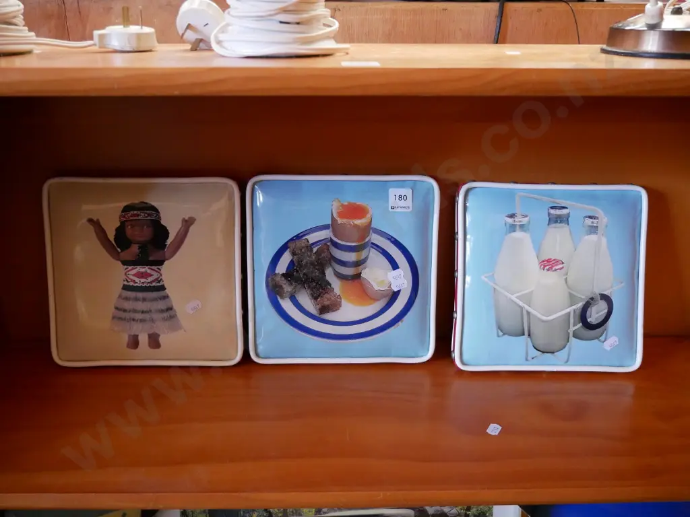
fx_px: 678
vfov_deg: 41.8
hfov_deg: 54.0
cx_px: 345
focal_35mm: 34
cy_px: 258
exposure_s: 1/50
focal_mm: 17
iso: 3200
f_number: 4
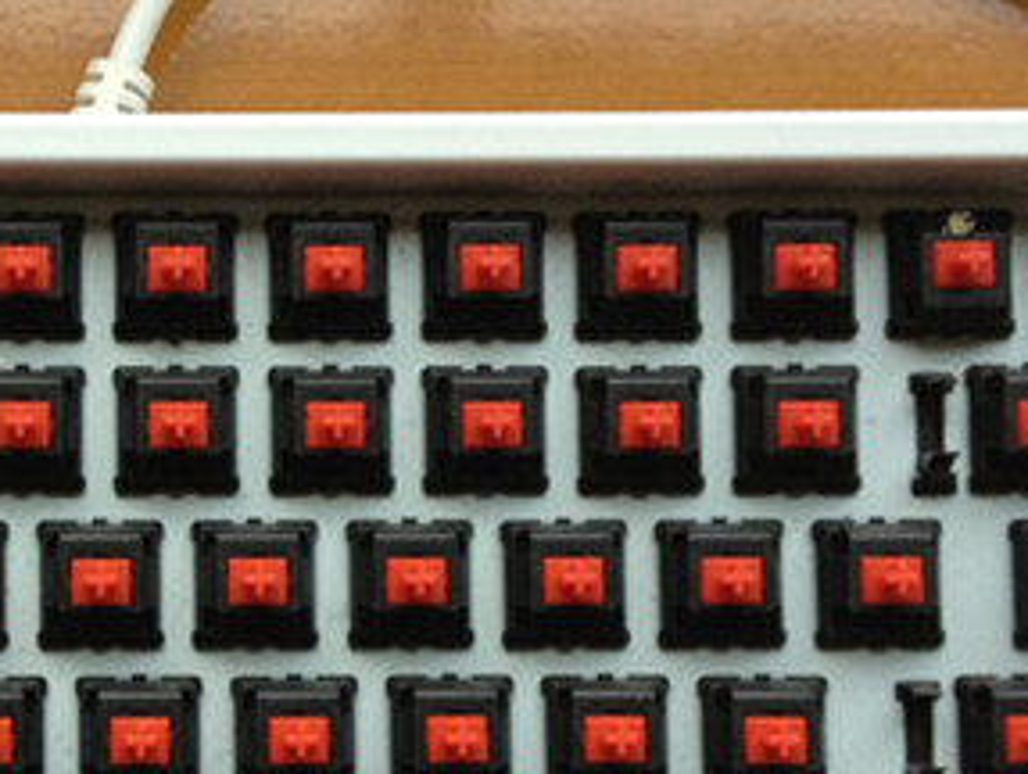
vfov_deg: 15.5
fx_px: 2825
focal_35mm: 95
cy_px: 561
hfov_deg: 20.2
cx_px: 100
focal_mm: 4.28
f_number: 2.4
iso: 100
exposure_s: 1/120
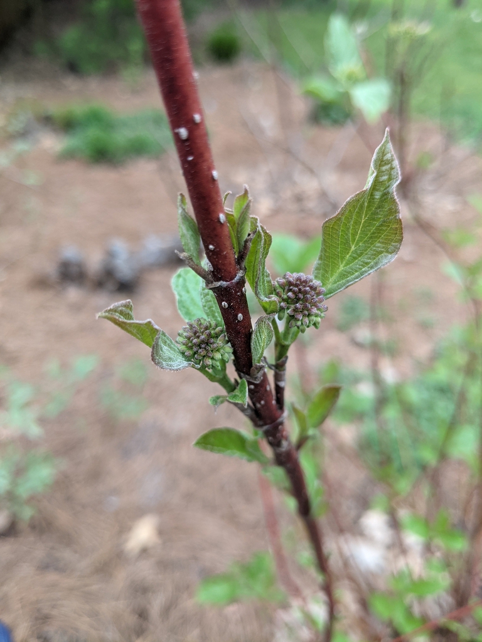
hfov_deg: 51.4
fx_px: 501
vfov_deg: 65.3
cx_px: 241
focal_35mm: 27
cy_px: 321
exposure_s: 1/140
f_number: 1.8
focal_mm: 4.44
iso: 42
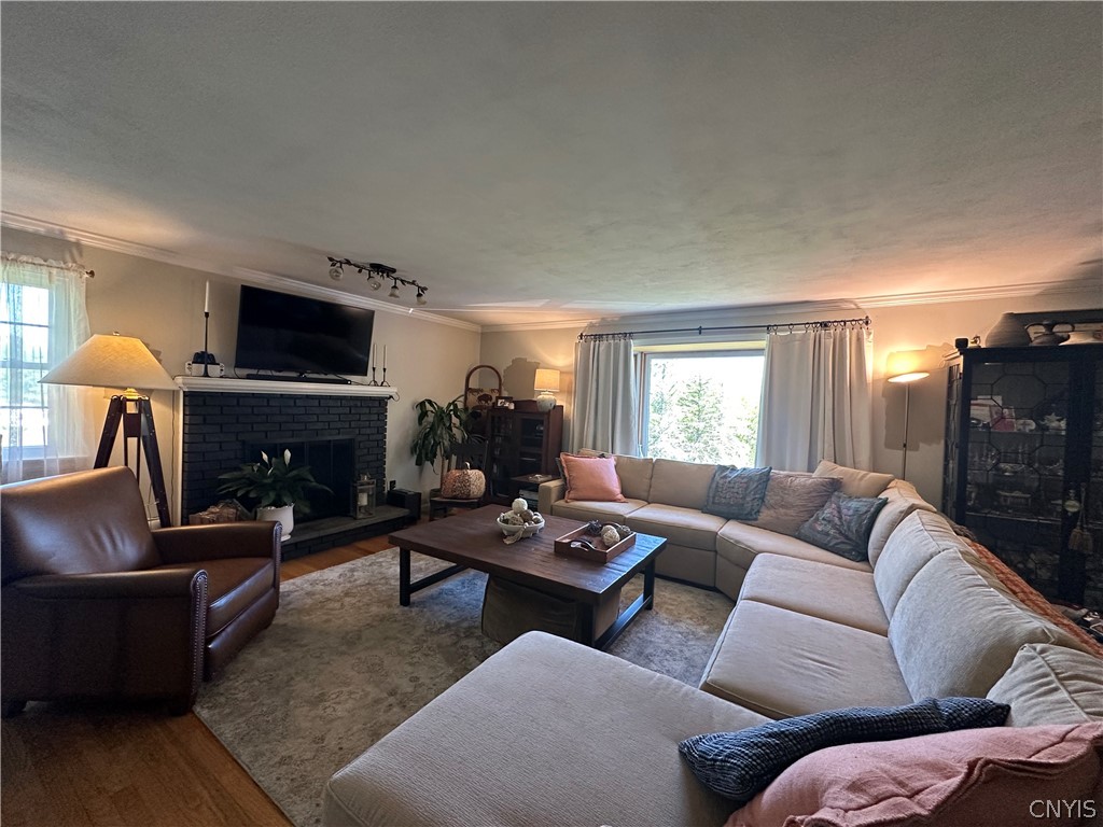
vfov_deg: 85.7
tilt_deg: -1.1
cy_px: 414
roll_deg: -2.5
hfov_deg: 102.1
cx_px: 552
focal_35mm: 14
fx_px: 446
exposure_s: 1/120
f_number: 2.2
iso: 250
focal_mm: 2.22
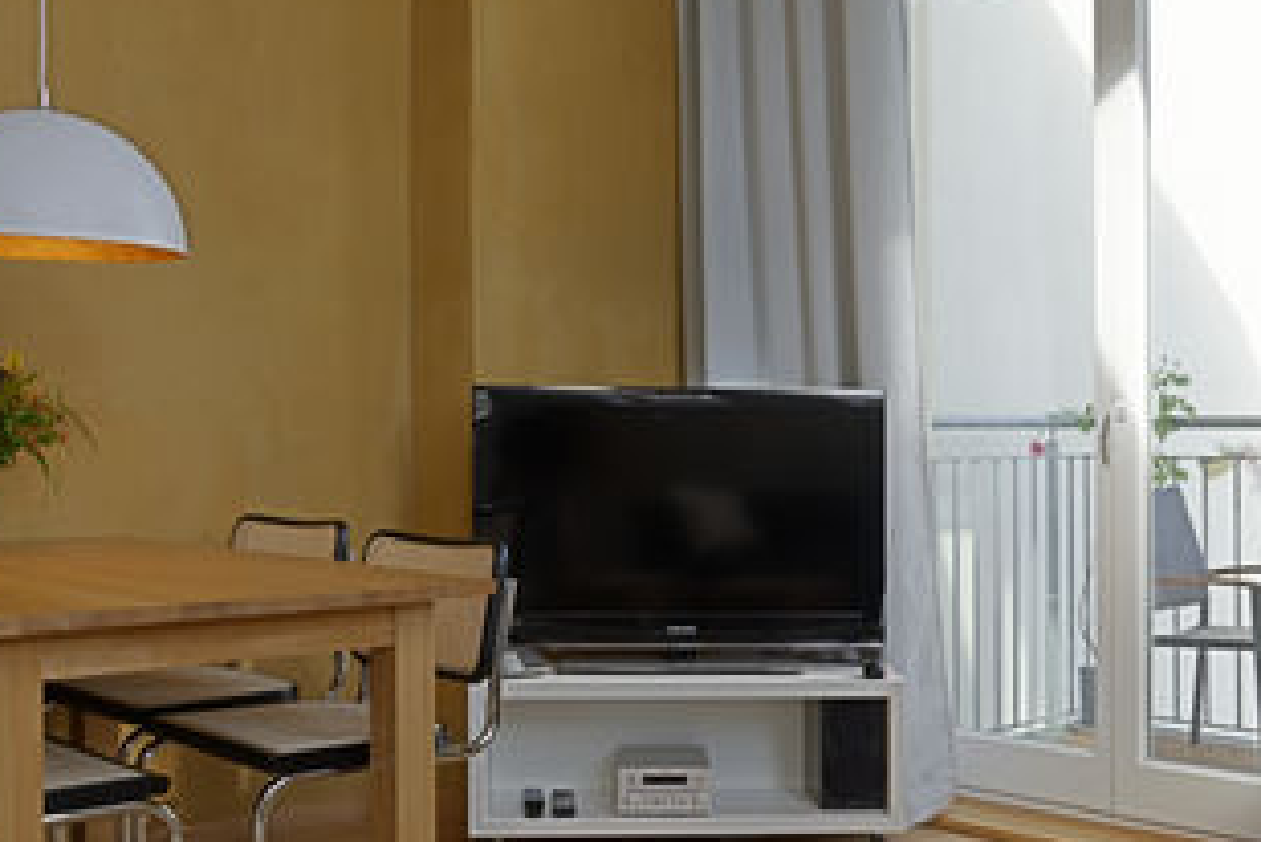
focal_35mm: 46
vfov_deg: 29.3
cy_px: 393
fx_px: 1612
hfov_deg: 42.6
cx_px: 726
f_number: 16
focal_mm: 24
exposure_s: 1/8
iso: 200
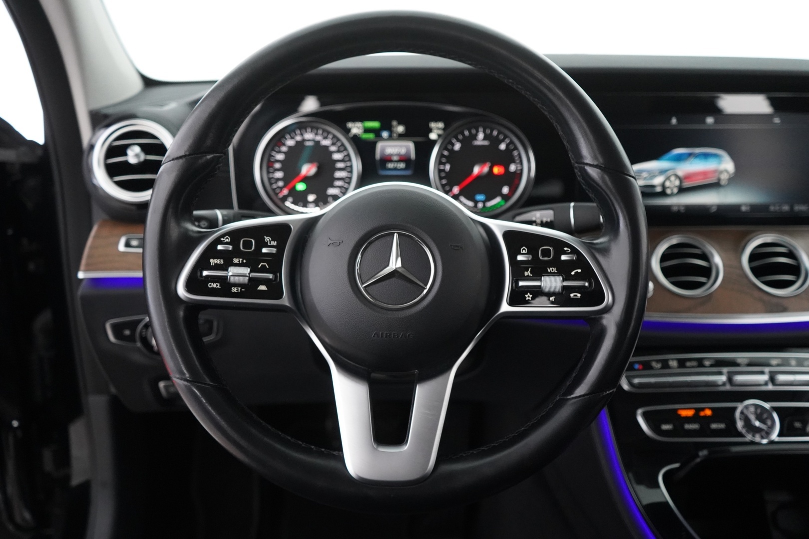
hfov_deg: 61.9
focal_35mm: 30
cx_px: 404
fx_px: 674
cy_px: 270
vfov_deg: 43.6
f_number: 3.5
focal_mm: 30
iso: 8000
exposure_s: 1/60
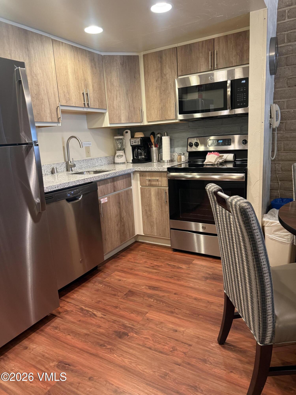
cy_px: 198
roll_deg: +3.3
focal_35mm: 24
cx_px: 148
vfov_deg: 71.6
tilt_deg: -12.6
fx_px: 274
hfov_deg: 56.8
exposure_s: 1/60
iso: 320
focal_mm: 6.76
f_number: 1.78
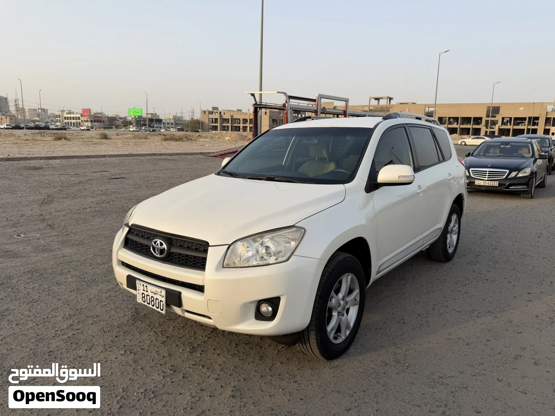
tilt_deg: -10.6
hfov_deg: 71.6
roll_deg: +0.7
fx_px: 385
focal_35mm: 24
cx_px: 278
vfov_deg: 56.8
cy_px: 208
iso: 80
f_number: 1.78
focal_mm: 6.76
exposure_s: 1/1855
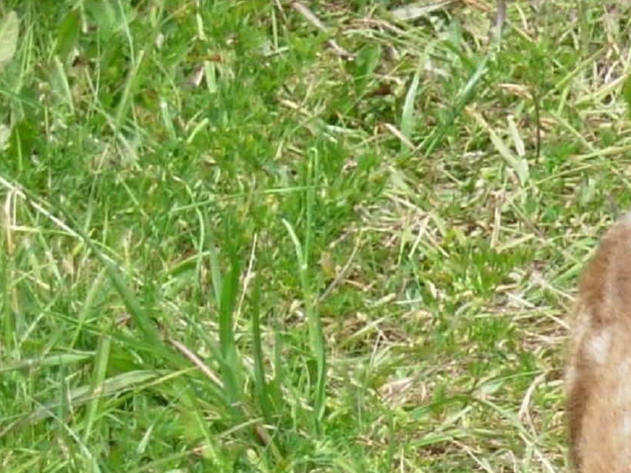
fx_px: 7928
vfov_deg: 3.4
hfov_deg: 4.5
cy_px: 768
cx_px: 1207
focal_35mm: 435
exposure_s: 1/287
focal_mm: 23.4
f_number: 4.9
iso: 79
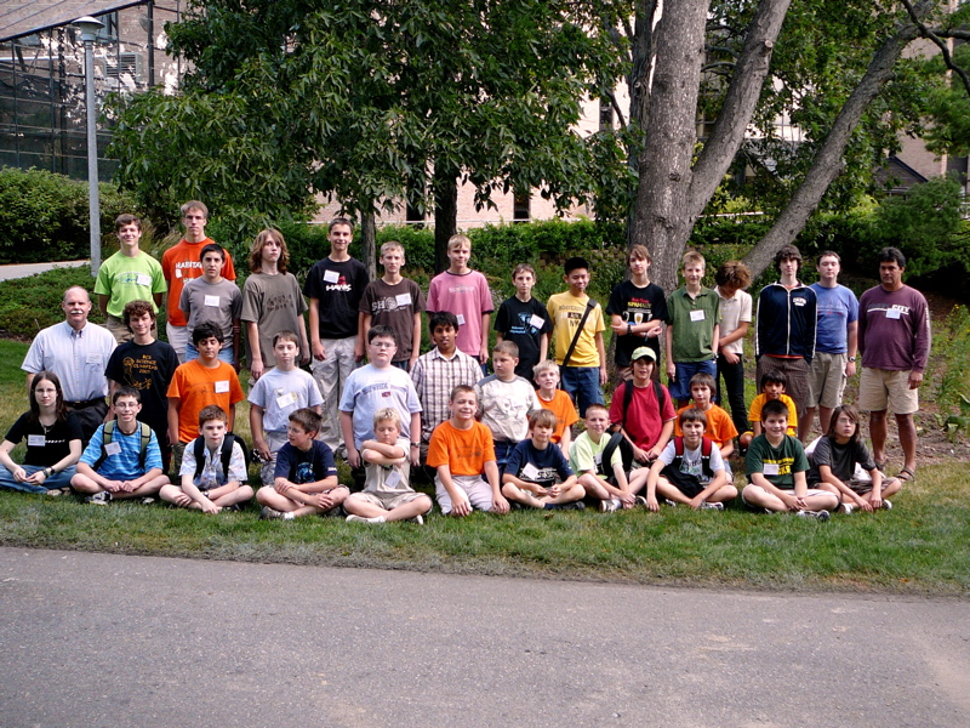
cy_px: 364
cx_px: 485
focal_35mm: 35
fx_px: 981
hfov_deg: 52.6
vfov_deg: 40.7
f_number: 2.8
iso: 80
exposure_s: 1/100
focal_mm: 5.2
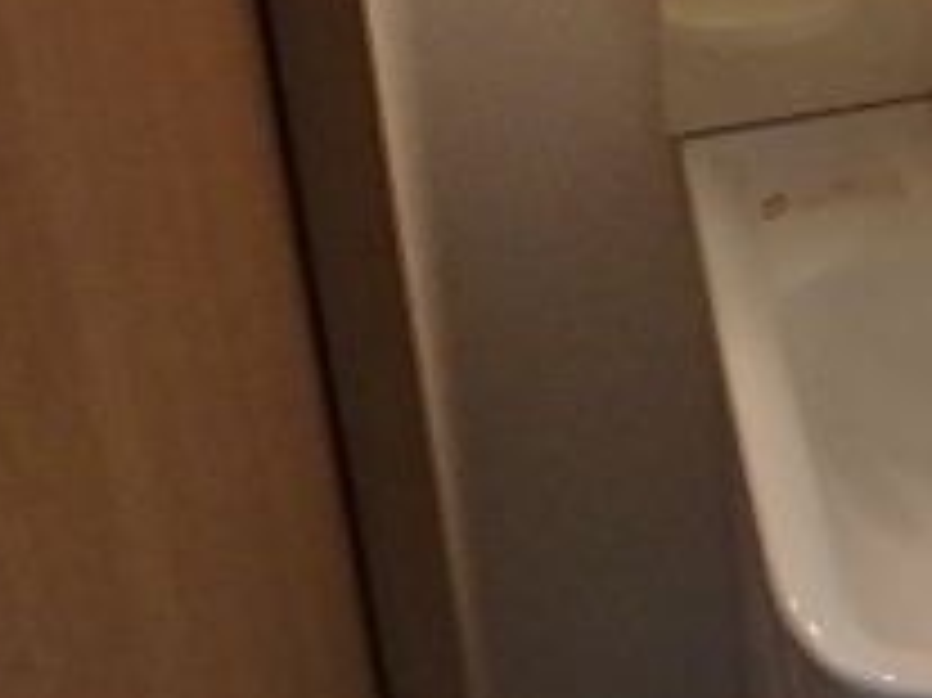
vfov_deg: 20.4
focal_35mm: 65
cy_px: -243
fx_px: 1749
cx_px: 1153
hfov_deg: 26.2
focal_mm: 3.7
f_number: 3.5
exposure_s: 1/100
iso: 800
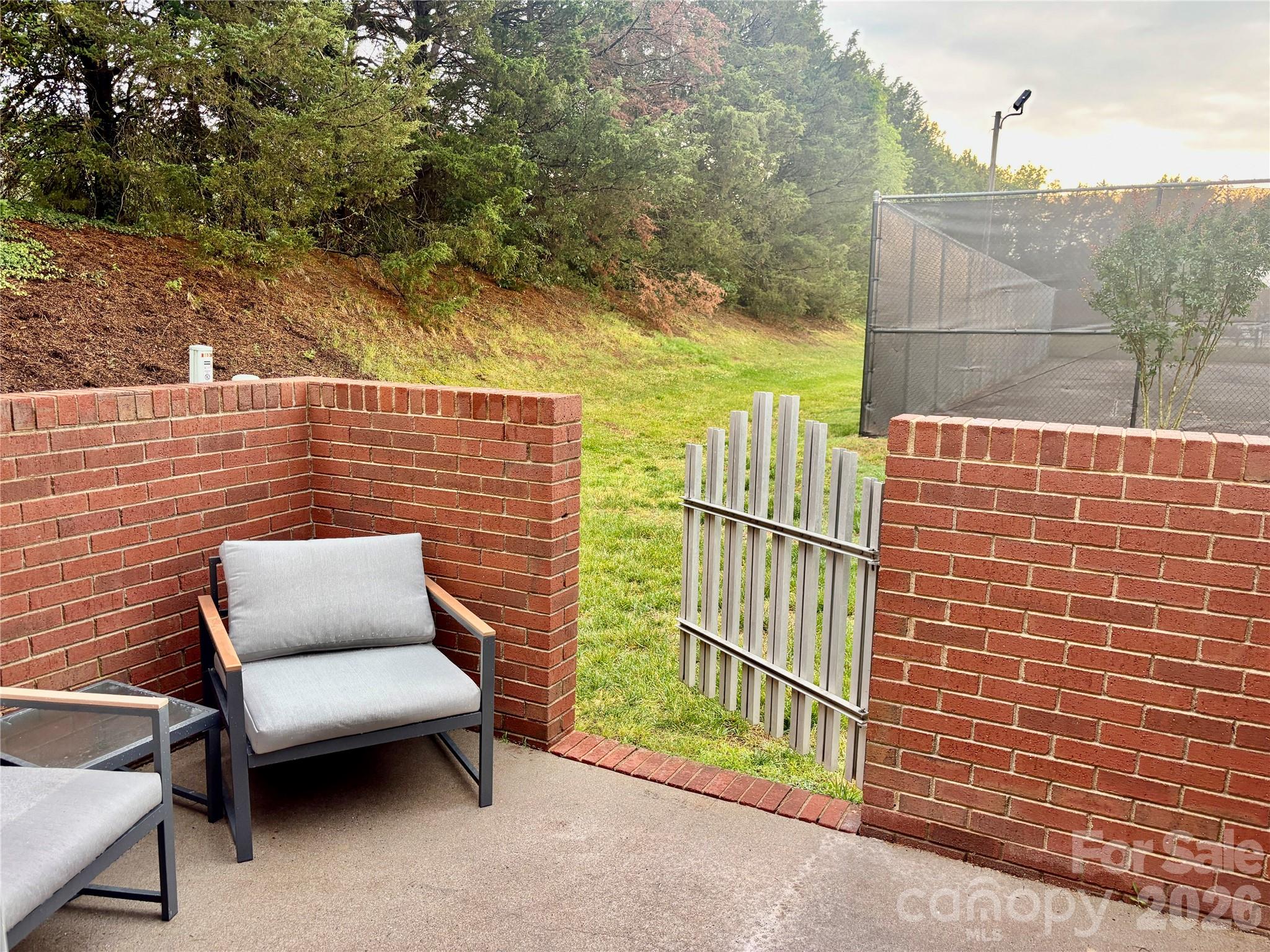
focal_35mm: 26
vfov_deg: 53.1
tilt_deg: -9.9
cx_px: 635
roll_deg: -1.0
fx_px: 954
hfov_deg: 67.3
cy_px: 476
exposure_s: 1/82
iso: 125
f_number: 1.6
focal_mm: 5.96
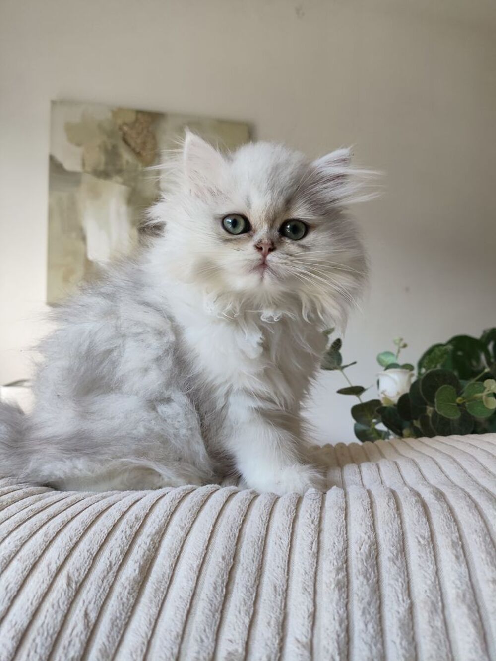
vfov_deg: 69.4
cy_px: 330
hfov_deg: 54.9
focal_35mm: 25
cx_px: 248
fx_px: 477
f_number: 1.79
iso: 200
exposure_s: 1/100
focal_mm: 4.71
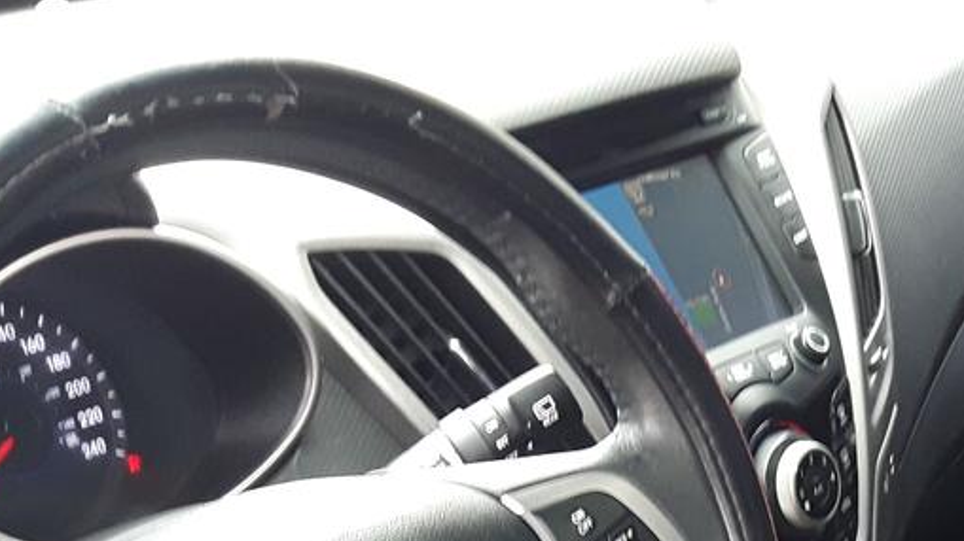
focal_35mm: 85
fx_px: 2172
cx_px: 856
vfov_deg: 13.2
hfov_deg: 24.4
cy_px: 874
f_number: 1.9
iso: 160
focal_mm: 3.7
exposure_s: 1/33
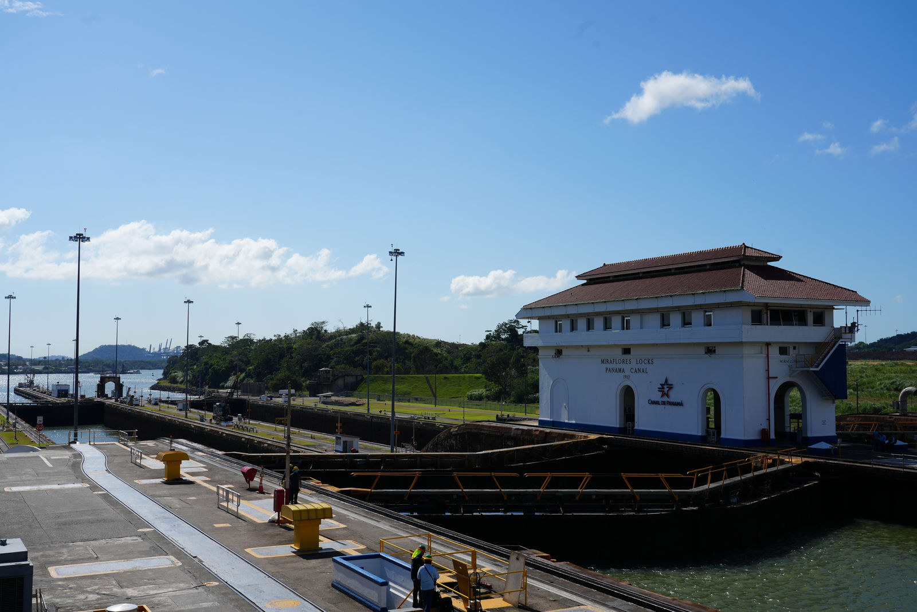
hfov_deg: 51.9
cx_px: 458
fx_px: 942
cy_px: 306
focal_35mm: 37
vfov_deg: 35.9
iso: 100
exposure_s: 1/320
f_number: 10
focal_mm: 37
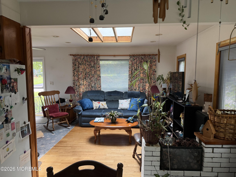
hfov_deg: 71.6
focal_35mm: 24
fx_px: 164
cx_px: 118
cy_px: 88
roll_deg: +0.4
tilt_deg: -6.3
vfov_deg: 56.8
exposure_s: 1/210
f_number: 1.78
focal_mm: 6.76
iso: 200
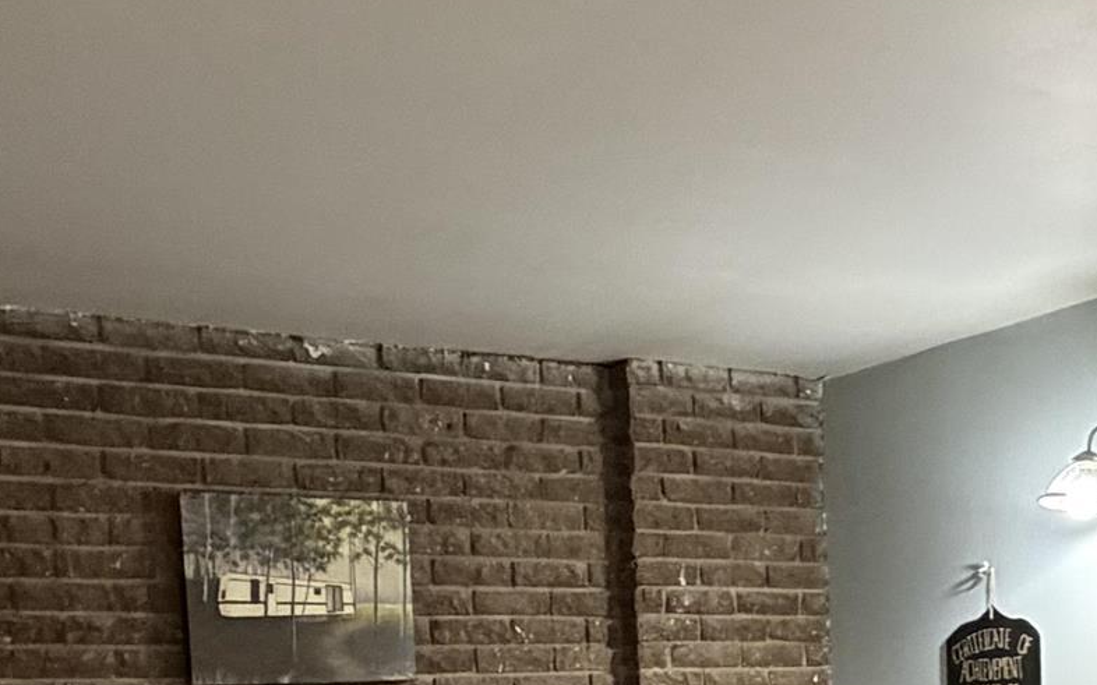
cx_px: 816
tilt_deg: -2.8
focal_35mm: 58
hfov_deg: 34.4
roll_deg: +2.8
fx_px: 1734
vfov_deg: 20.8
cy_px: 834
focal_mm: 2.22
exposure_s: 1/60
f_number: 2.2
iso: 640
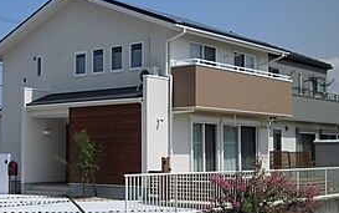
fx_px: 647
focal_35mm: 70
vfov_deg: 18.6
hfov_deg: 29.2
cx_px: 127
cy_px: 122
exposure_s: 1/200
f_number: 9.6
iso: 100
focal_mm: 8.3
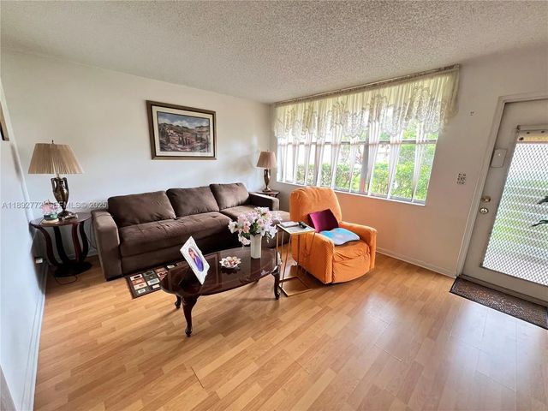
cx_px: 274
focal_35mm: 13
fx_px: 206
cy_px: 206
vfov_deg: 89.9
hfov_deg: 106.2
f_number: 1.8
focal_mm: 1.57
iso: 320
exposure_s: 1/60
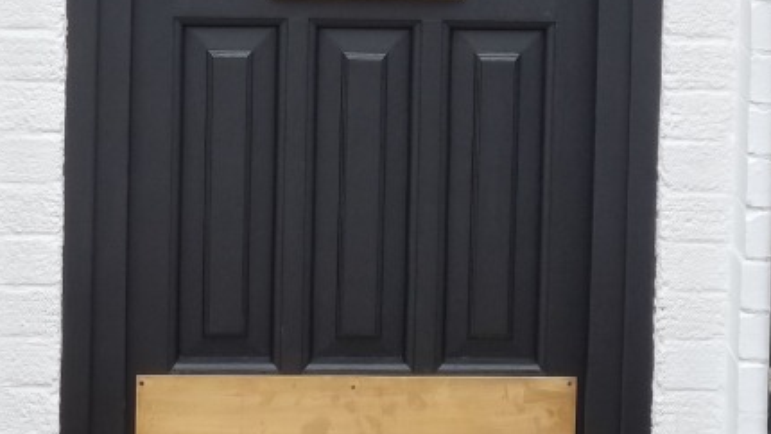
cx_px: 470
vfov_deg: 14.2
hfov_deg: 26.8
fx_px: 1615
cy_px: -240
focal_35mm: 79
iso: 50
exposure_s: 1/466
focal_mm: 5.4
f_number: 1.8
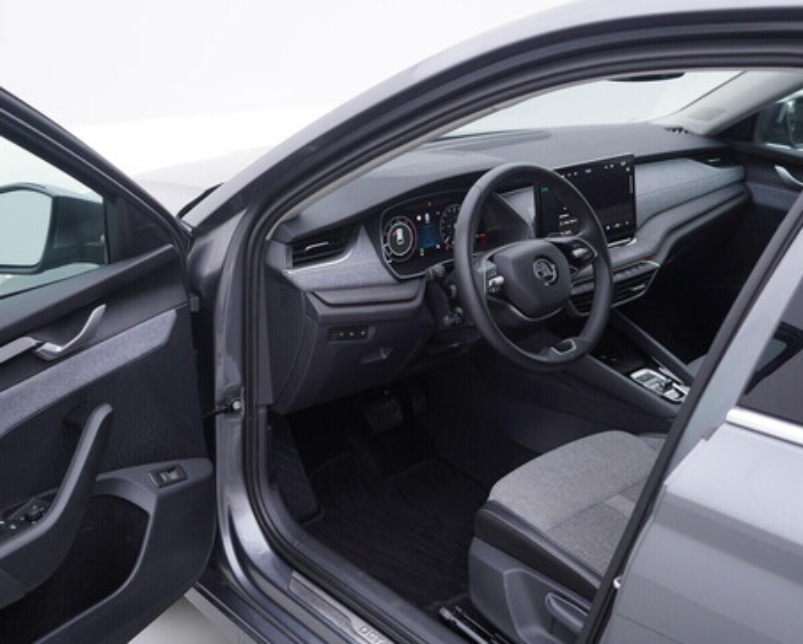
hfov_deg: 44.8
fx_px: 975
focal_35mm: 41
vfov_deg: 36.5
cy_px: 320
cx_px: 399
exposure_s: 1/50
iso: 125
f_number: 3.2
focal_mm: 24
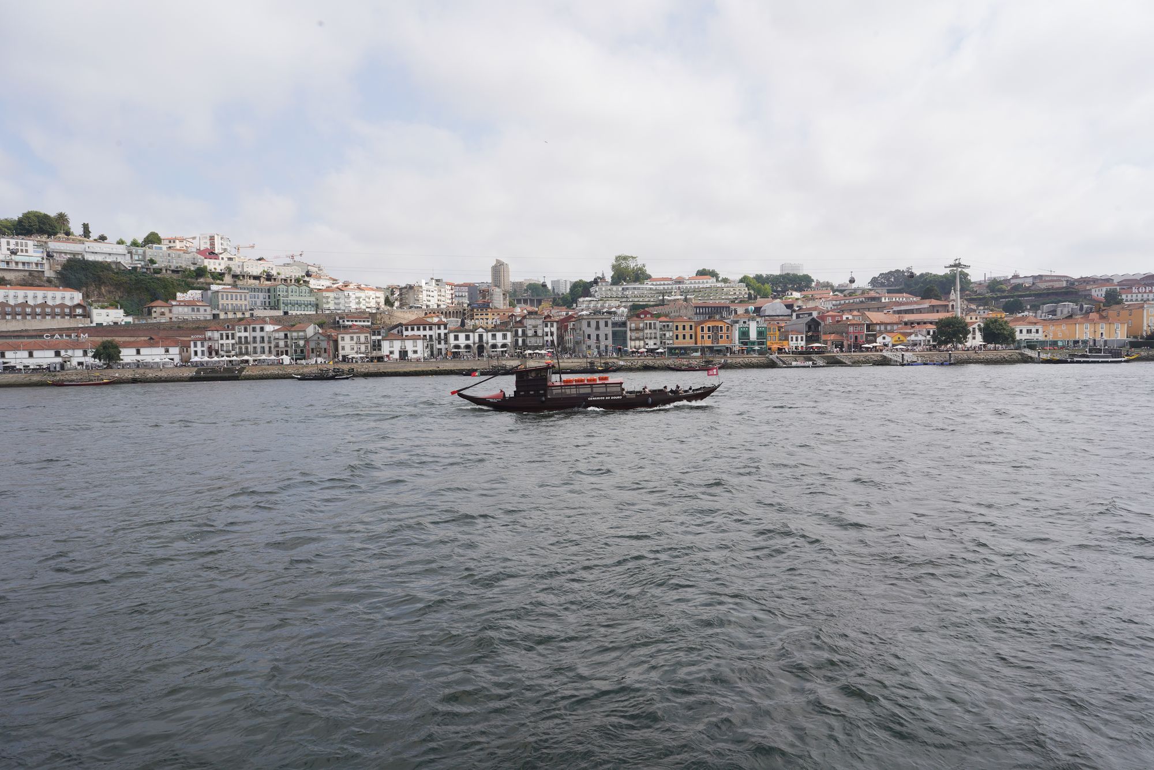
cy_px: 385
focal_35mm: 24
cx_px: 577
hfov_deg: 73.7
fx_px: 769
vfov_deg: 53.1
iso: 100
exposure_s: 1/100
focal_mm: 24
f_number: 16
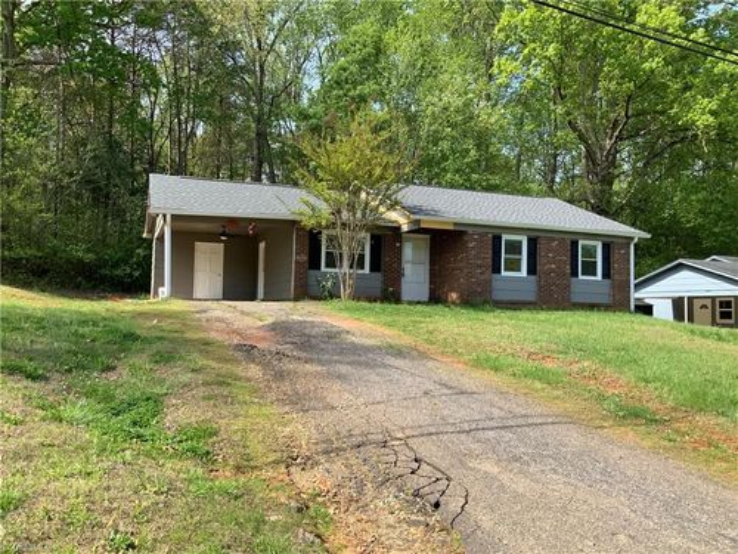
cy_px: 277
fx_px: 618
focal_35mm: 29
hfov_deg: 61.7
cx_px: 369
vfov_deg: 48.2
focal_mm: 3
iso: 16
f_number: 1.8
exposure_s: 1/691
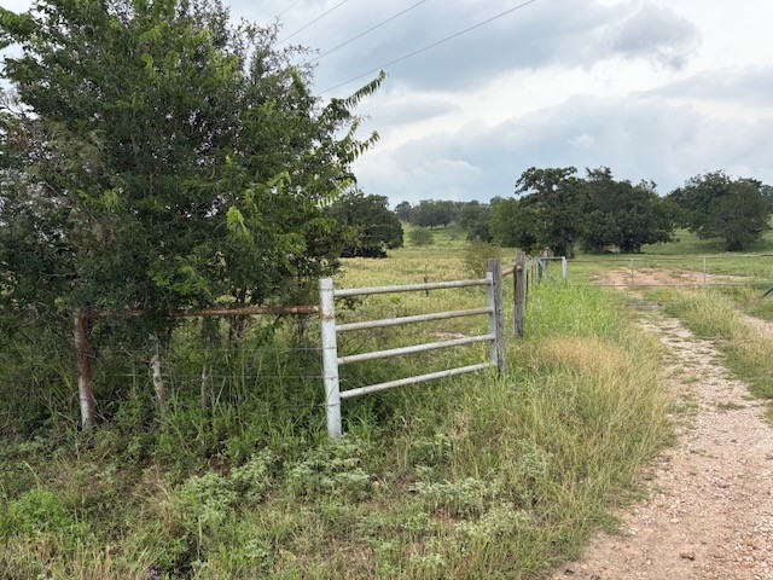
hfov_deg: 67.3
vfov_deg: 53.1
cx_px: 386
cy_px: 290
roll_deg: +3.0
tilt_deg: -5.1
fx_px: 581
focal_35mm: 26
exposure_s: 1/1337
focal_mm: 5.96
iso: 50
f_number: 1.6
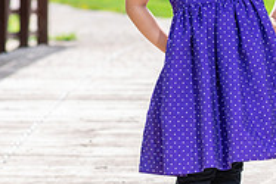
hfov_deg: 7.4
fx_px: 2118
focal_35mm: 276
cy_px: 33
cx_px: 224
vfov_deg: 5.0
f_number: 5
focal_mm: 85
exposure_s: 1/200
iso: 100
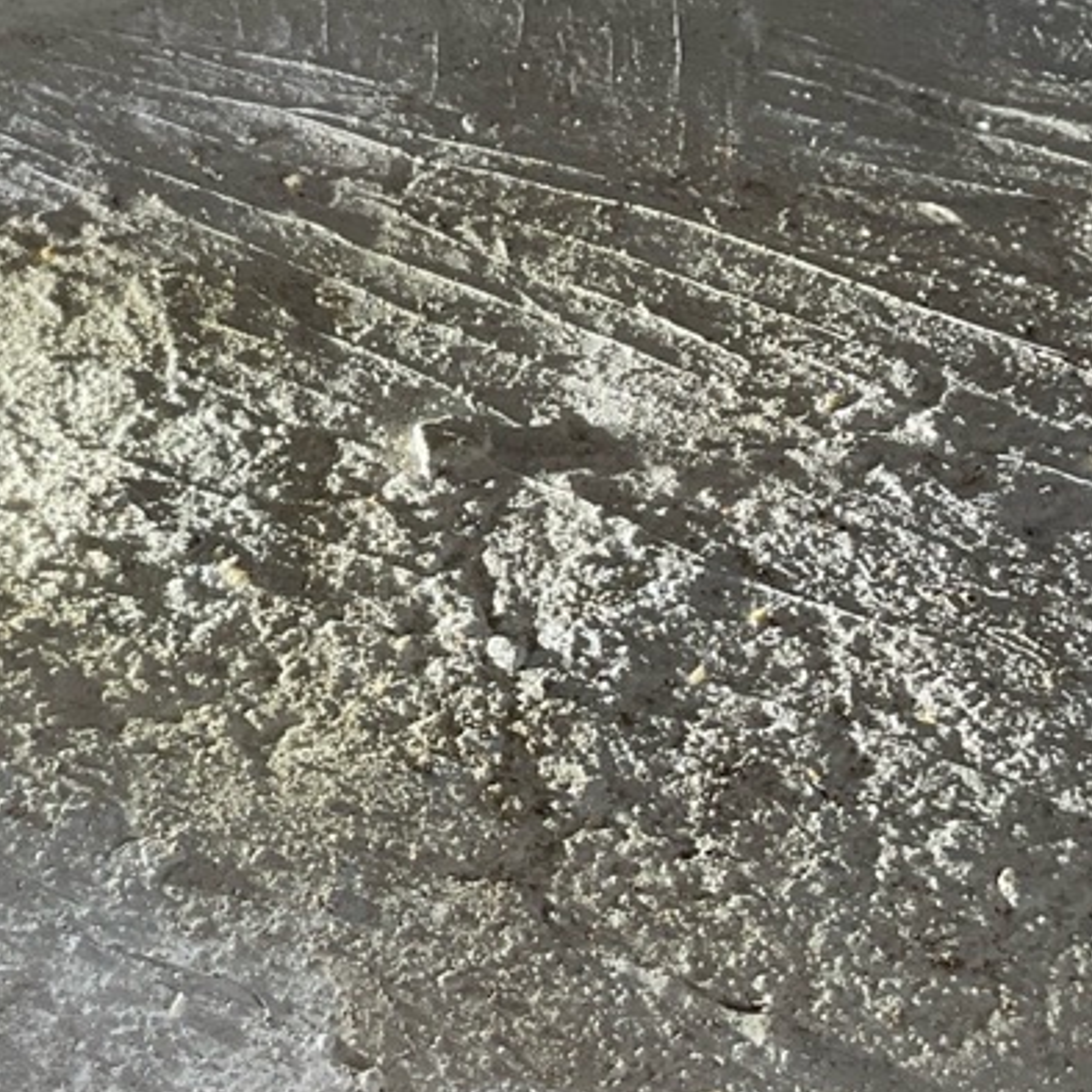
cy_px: 613
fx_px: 2320
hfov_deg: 26.2
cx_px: 288
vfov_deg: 26.5
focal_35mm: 65
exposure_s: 1/60
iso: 80
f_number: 1.8
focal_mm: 3
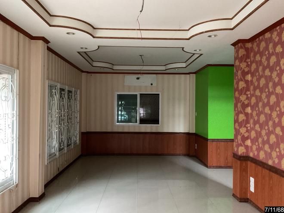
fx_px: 238
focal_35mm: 29
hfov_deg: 61.7
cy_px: 106
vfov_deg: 48.2
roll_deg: -0.1
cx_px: 142
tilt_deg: +0.0
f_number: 1.8
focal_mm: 3
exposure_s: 1/25
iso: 500
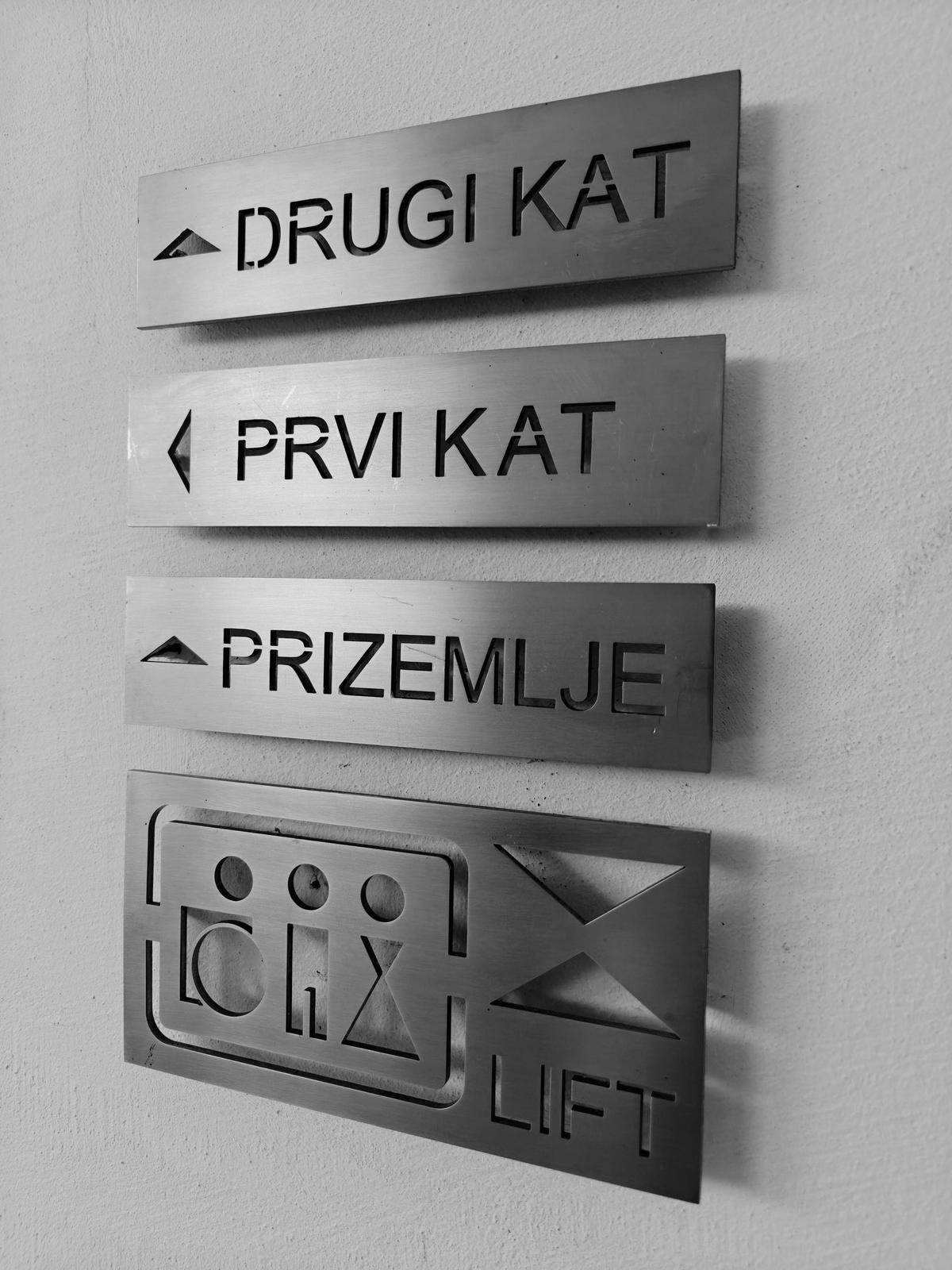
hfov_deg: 58.9
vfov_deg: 73.9
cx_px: 476
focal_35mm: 23
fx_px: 843
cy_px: 635
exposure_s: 1/257
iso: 320
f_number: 1.6
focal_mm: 6.06
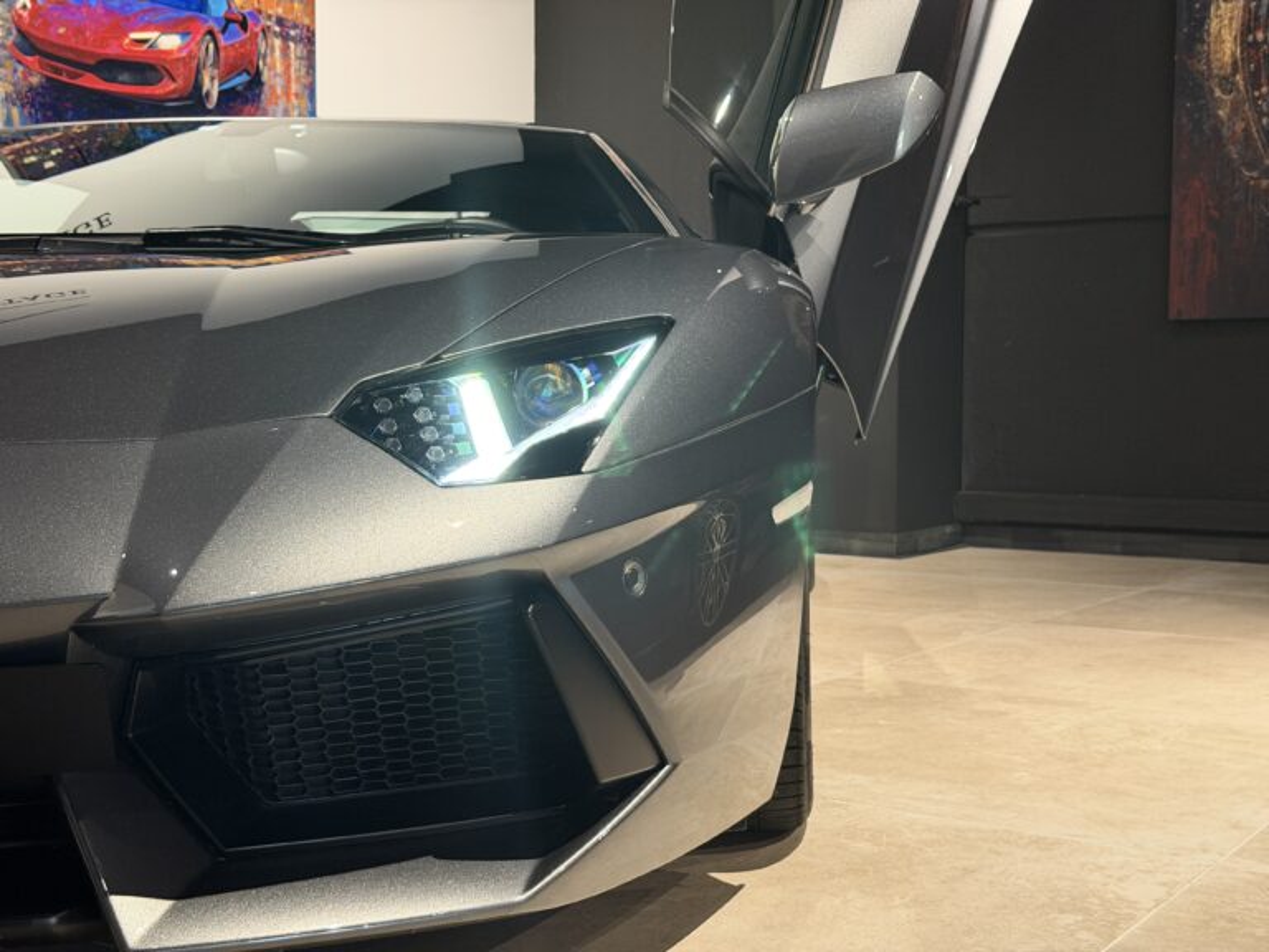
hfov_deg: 39.7
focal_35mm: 48
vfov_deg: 30.3
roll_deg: -0.2
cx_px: 634
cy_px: 476
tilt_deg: -3.0
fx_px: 1760
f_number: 1.78
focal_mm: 6.76
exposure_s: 1/40
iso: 320
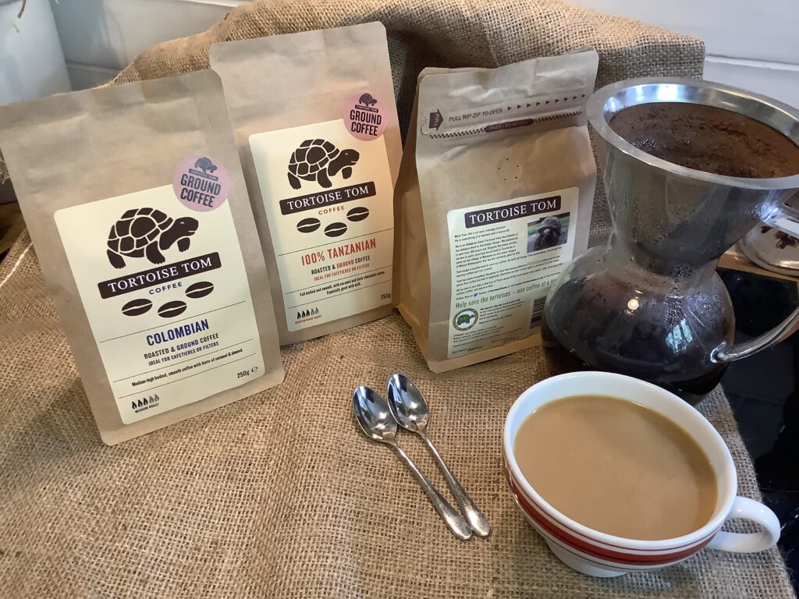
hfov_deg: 58.4
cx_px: 400
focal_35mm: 31
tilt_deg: -37.7
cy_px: 300
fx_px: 716
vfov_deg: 45.4
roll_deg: +0.6
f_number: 2.4
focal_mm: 3.3
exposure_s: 1/50
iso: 250
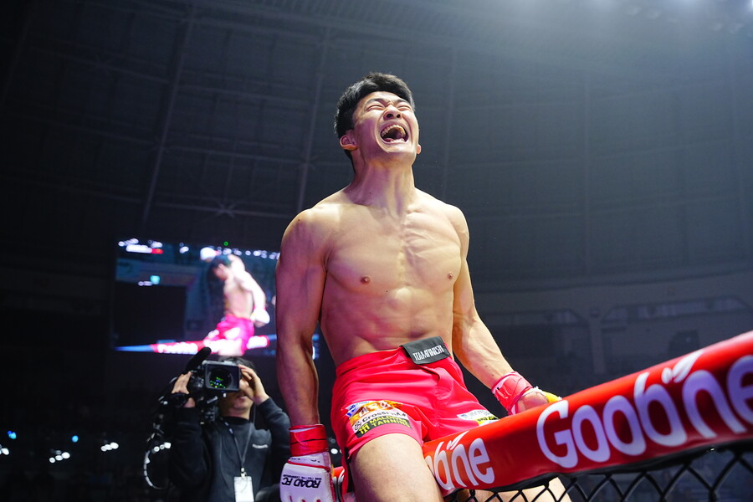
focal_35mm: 40
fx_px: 845
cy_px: 251
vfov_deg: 33.1
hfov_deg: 48.0
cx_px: 376
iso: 1600
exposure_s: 1/640
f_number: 4
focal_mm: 40.4
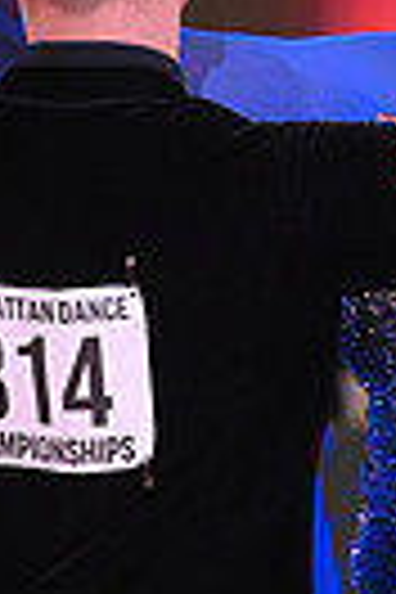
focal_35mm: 657
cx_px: 313
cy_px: 819
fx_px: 10840
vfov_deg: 3.1
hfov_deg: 2.1
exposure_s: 1/320
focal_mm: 150
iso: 2500
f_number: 5
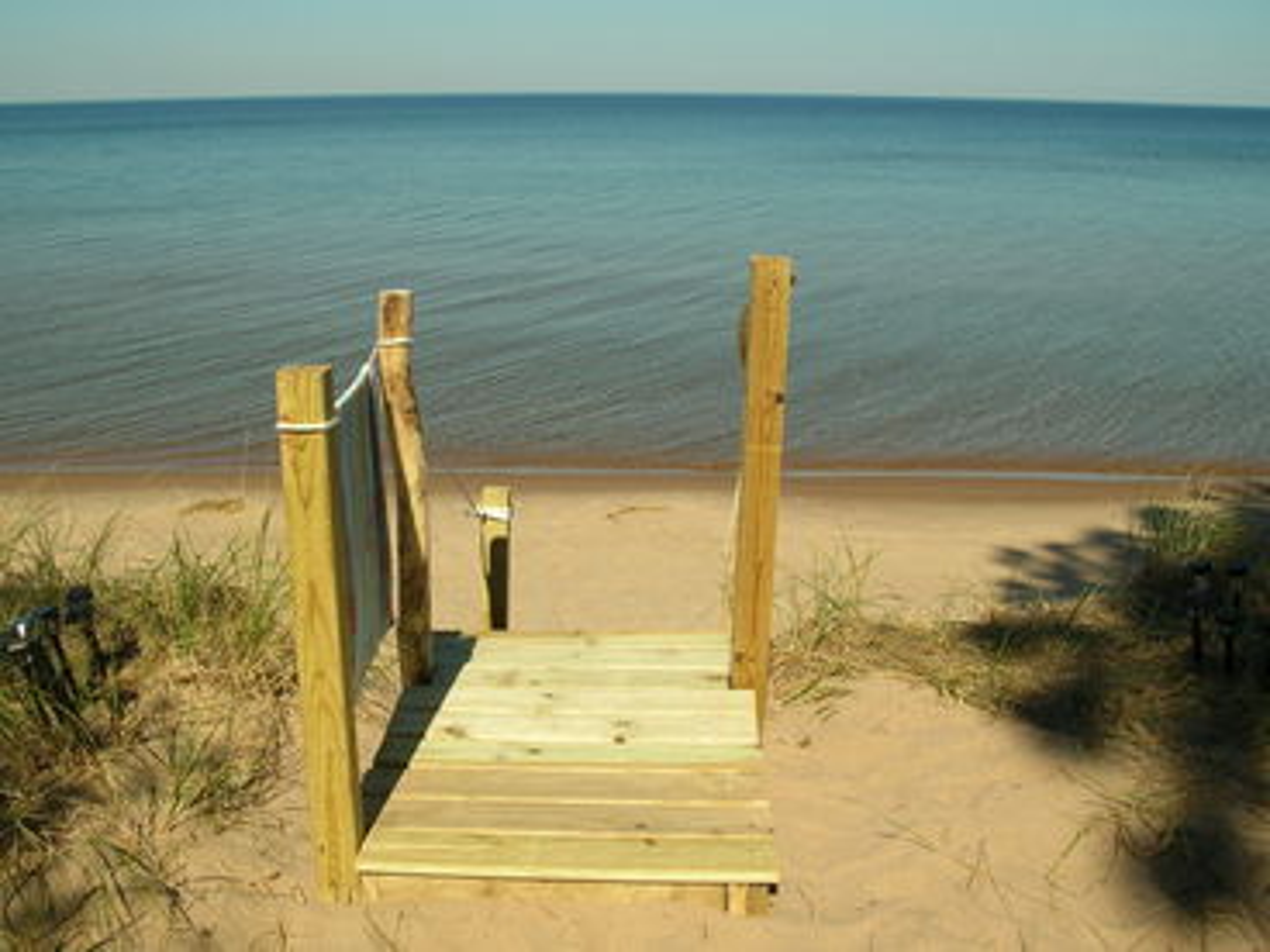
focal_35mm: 36
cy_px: 476
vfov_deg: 39.7
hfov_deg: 51.4
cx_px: 635
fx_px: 1321
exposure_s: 1/836
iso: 50
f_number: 3.7
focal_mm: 6
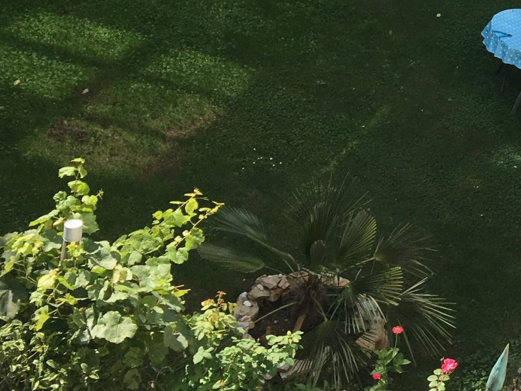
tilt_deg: -22.3
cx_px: 741
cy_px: -3
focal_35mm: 85
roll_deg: -20.0
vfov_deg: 17.0
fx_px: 1279
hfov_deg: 20.3
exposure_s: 1/864
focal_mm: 4.15
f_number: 2.2
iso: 25
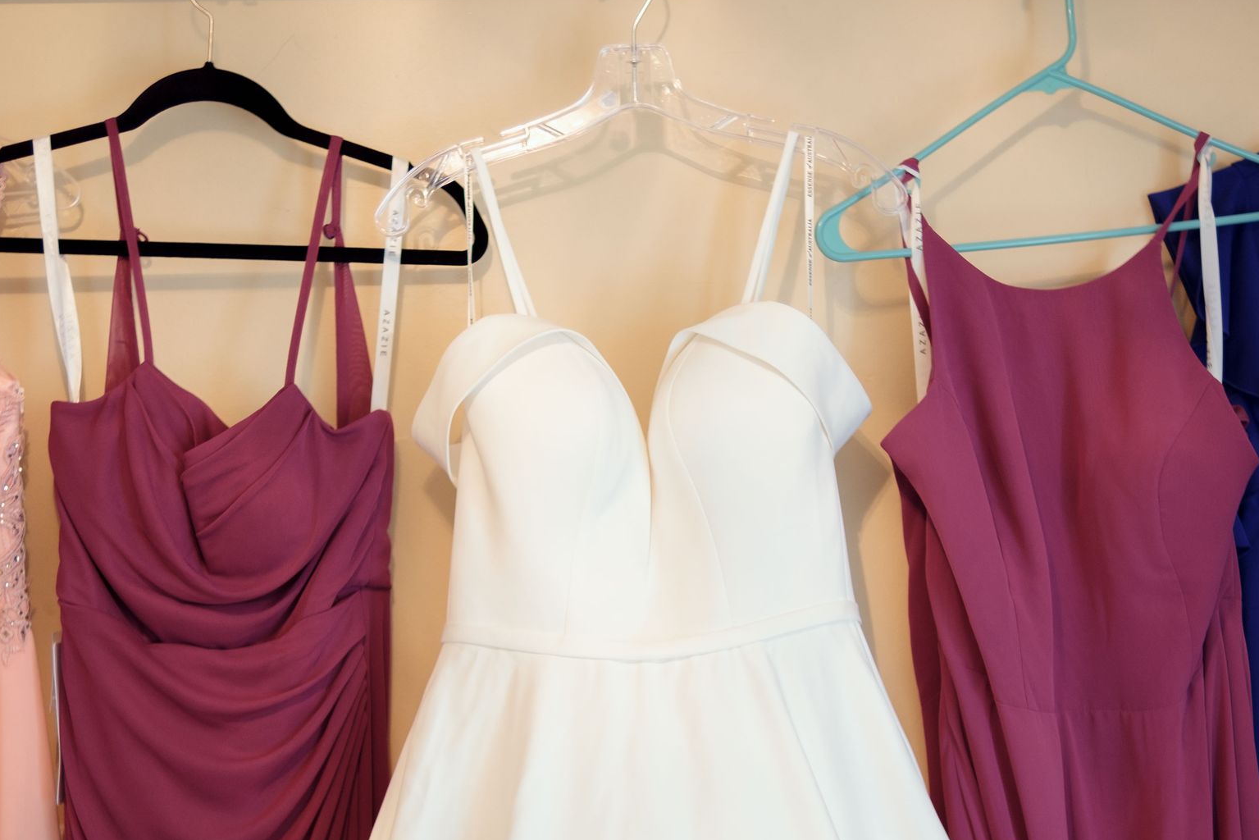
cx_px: 664
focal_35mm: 57
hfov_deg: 35.0
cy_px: 609
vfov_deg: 23.6
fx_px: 1994
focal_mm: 23
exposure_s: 1/60
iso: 160
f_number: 1.4
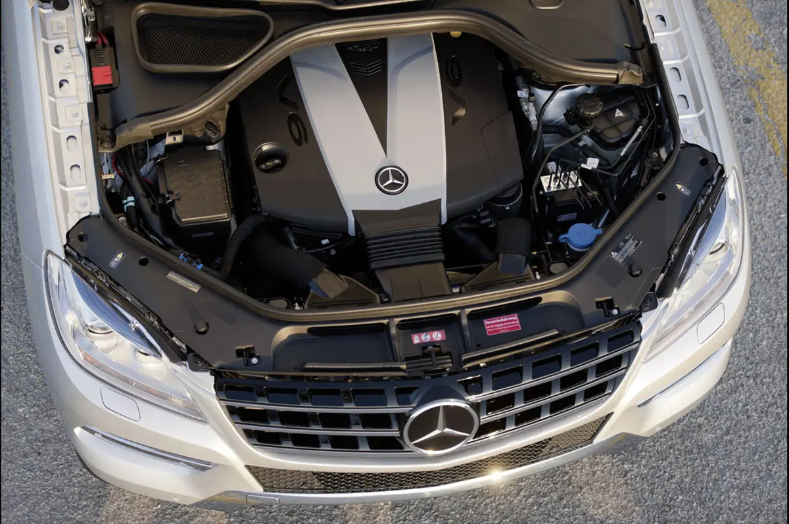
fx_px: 1642
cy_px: 262
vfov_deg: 18.1
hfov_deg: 27.0
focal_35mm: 75
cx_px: 394
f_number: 2.8
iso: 100
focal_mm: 75
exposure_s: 1/160
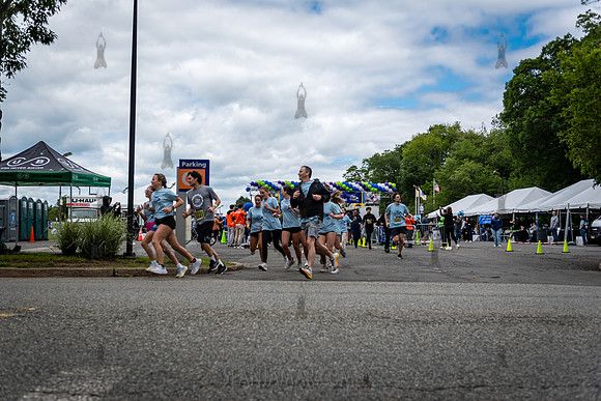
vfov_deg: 34.4
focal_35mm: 39
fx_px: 647
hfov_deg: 49.8
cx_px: 300
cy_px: 200
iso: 400
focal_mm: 38
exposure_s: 1/4000
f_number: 4
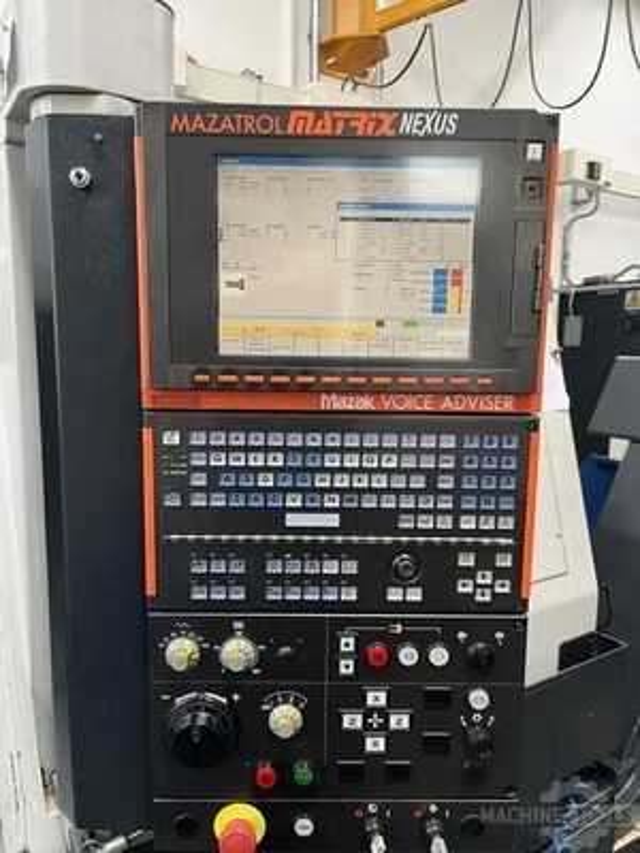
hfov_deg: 53.1
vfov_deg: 67.3
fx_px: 641
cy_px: 426
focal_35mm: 26
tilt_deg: -8.5
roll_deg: -1.3
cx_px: 320
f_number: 1.6
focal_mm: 5.1
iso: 80
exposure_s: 1/50
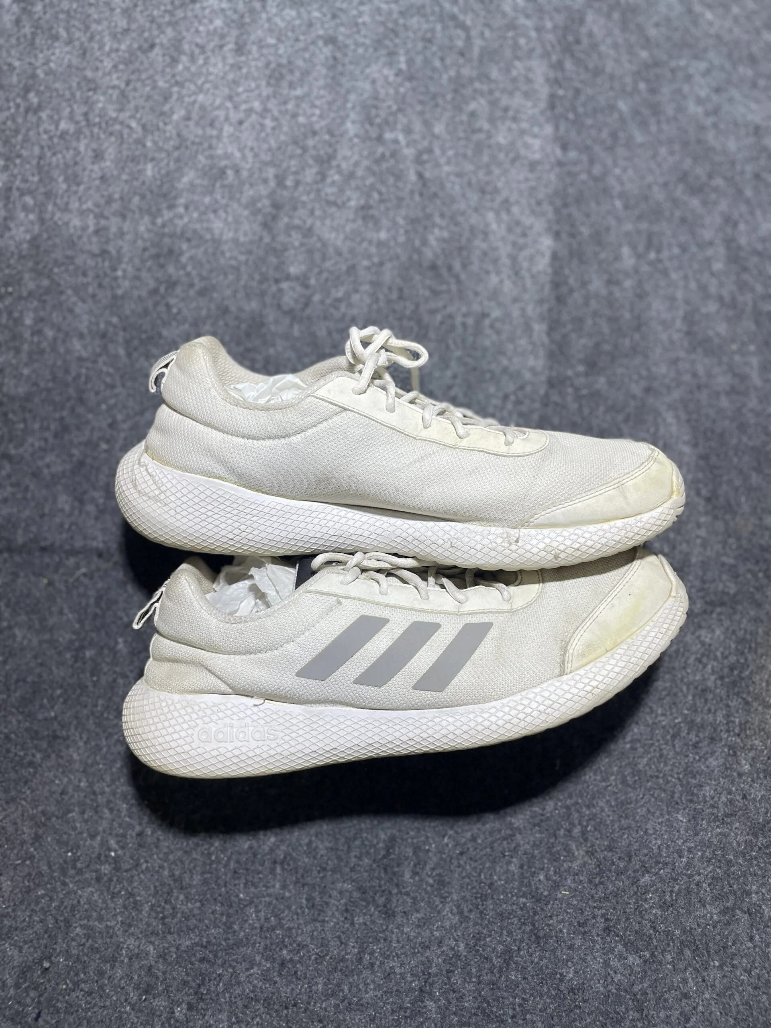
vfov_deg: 67.3
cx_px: 386
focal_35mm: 26
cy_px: 514
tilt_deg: -58.1
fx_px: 772
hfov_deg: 53.1
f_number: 1.6
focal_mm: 4.2
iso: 100
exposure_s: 1/100
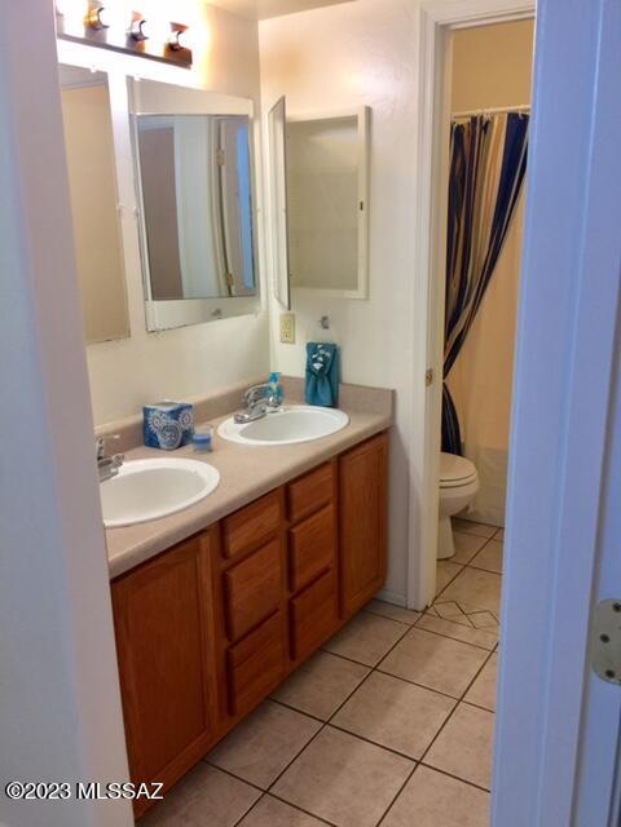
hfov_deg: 48.2
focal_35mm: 29
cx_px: 310
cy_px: 414
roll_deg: +2.2
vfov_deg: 61.7
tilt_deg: -15.6
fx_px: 694
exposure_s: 1/30
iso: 40
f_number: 2.2
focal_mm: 4.15
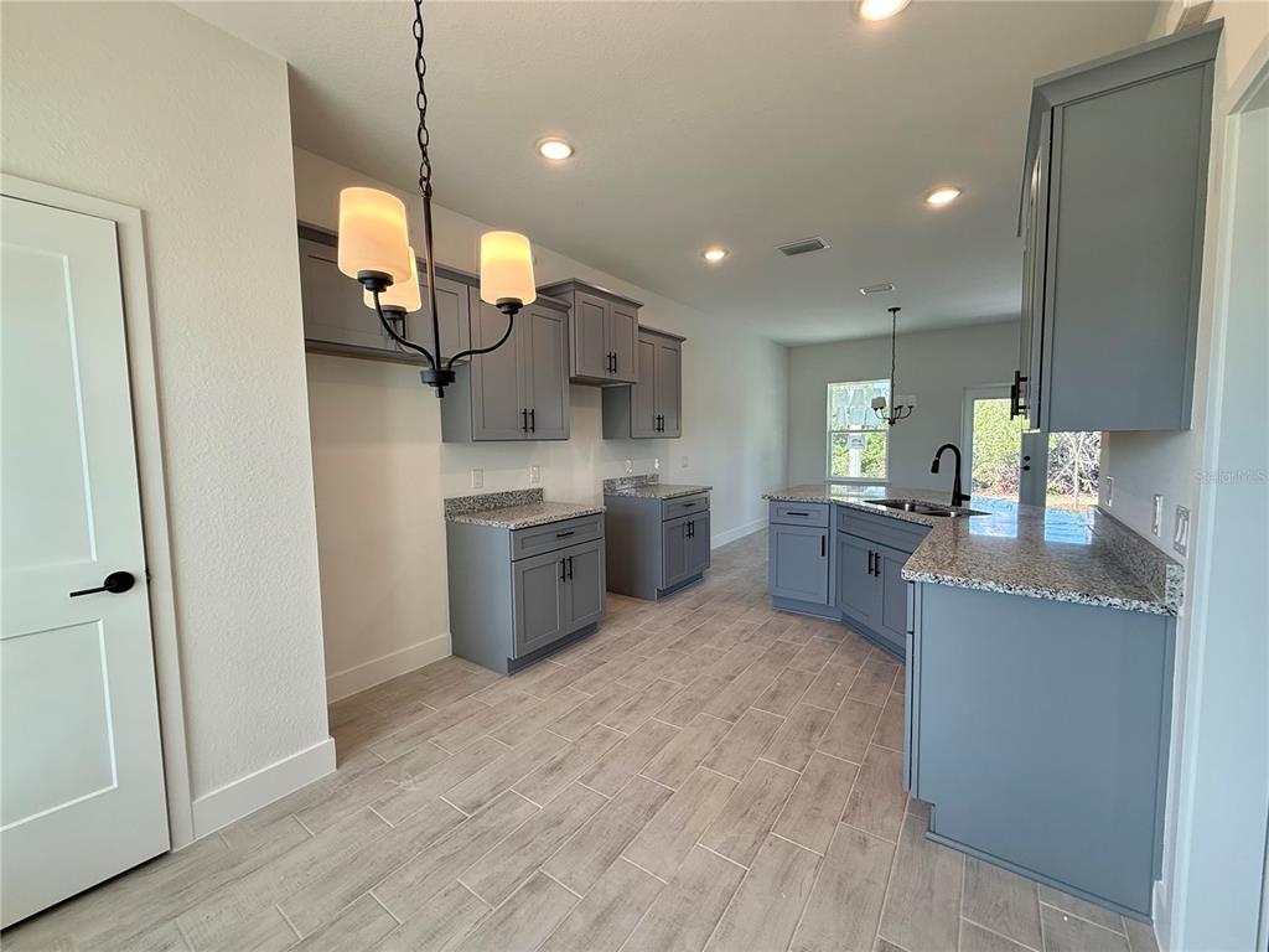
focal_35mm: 14
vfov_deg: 85.7
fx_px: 513
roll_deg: +0.5
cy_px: 476
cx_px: 634
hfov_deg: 102.1
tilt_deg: -3.2
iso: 100
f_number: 2.2
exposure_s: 1/120
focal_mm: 2.22
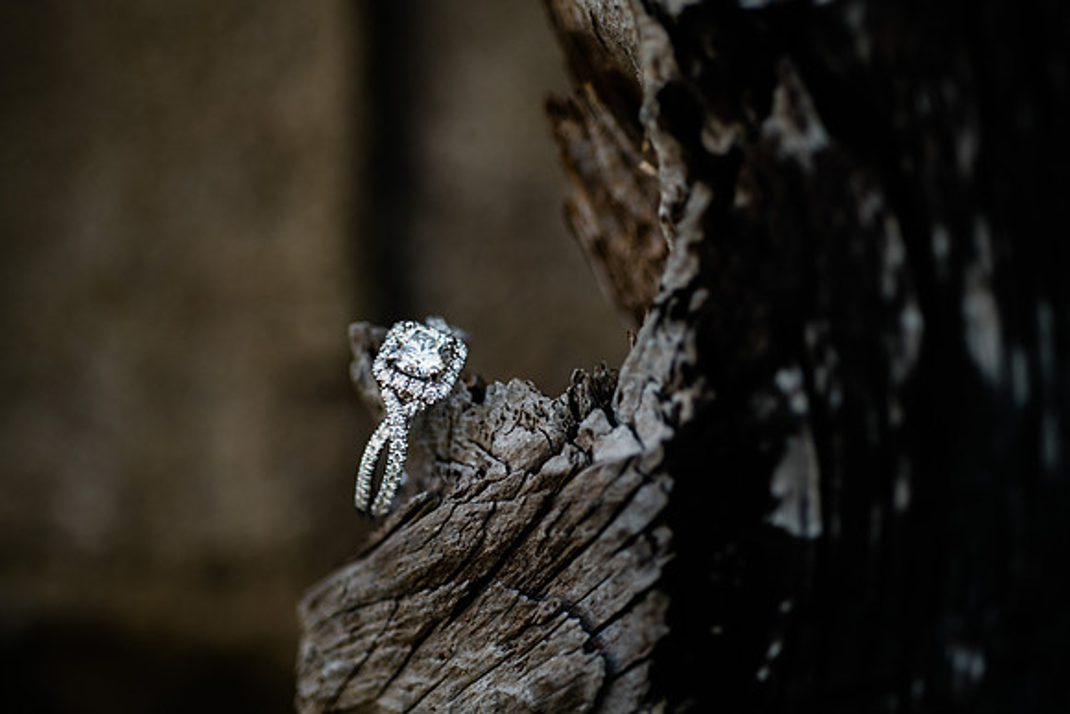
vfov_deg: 22.6
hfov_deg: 33.4
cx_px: 535
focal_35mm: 60
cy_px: 357
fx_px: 1784
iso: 200
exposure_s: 1/640
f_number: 3.5
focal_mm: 60
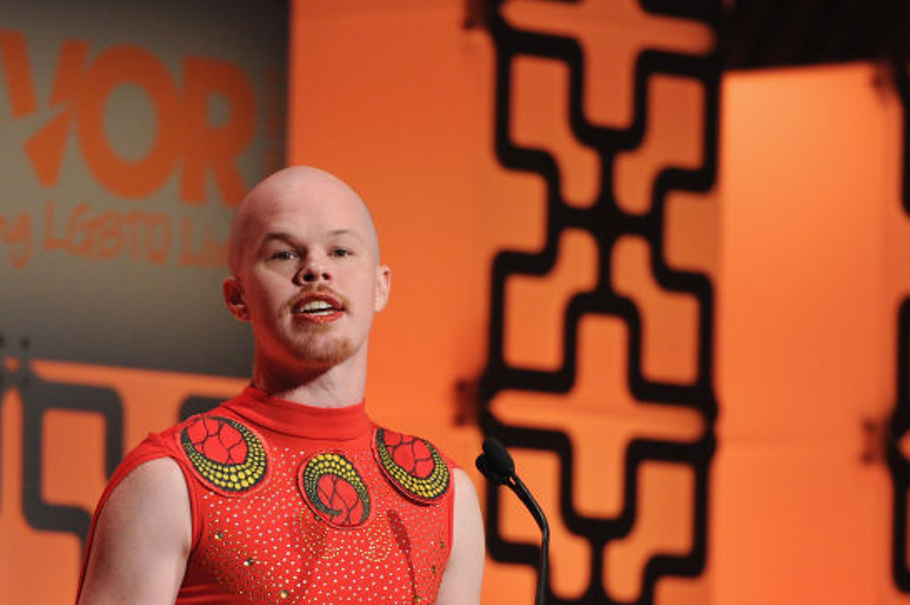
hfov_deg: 5.5
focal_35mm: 375
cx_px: 313
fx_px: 9470
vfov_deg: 3.7
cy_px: 509
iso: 3200
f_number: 3.2
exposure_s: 1/320
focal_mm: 200
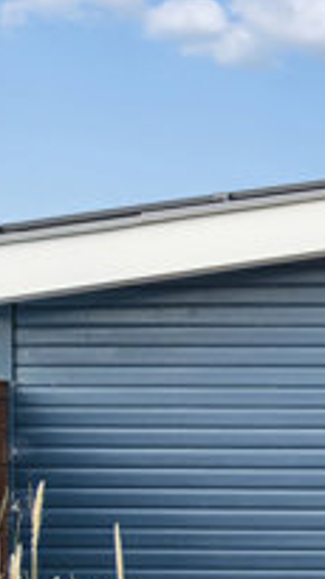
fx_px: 2134
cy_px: 448
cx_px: 1023
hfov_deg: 7.5
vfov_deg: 15.4
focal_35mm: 139
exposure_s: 1/320
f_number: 4.5
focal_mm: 34
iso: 320
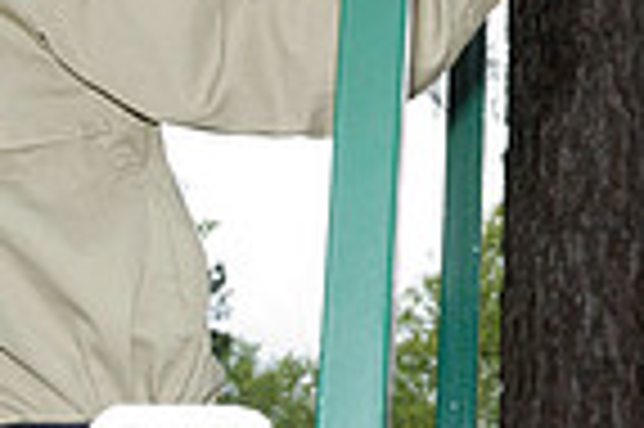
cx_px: 585
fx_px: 2752
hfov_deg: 13.2
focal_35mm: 154
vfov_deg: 8.9
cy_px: 45
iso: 400
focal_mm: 38
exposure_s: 1/250
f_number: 8
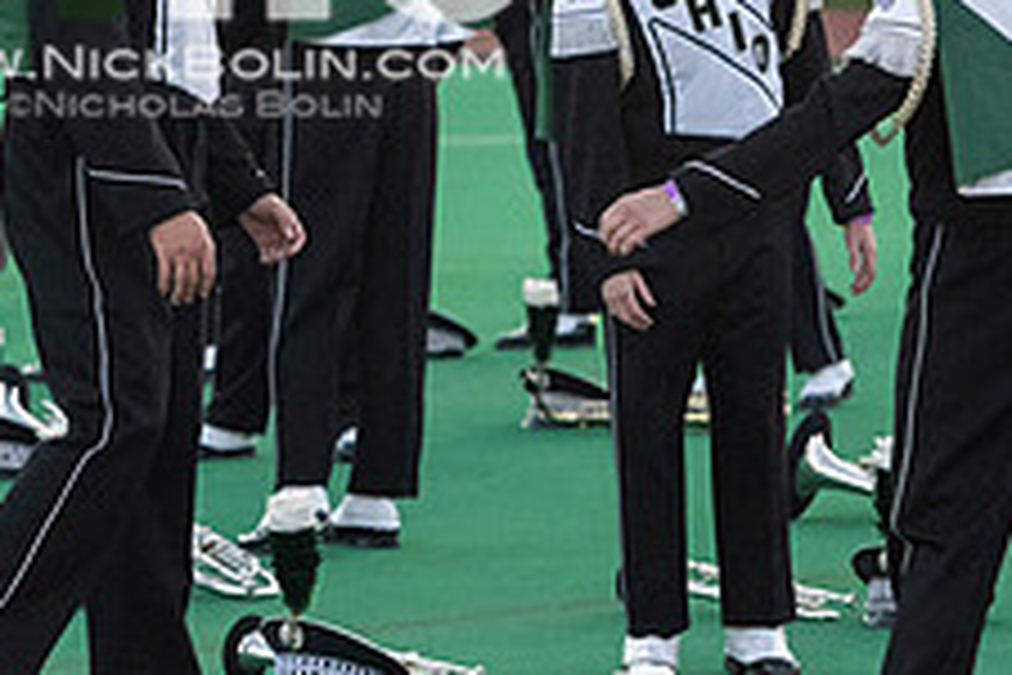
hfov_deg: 5.7
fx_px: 10147
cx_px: 193
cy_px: -97
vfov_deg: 3.8
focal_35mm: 361
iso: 5000
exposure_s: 1/5000
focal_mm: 140
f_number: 4.5
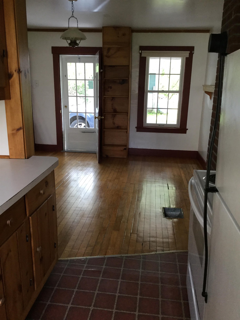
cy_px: 160
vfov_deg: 58.4
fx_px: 287
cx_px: 120
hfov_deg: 45.4
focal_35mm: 31
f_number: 2.4
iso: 40
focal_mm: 3.3
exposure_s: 1/30
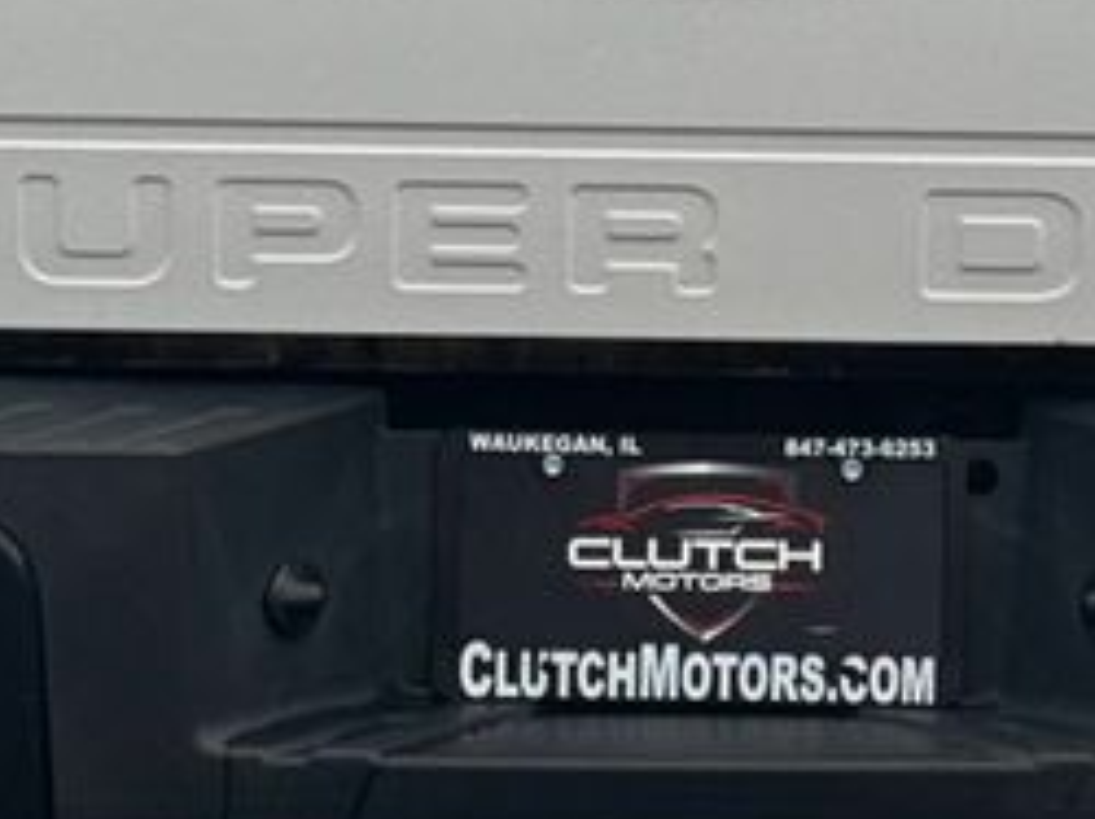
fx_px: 6226
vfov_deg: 7.5
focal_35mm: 197
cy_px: -31
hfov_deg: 10.0
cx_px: 683
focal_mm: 6.76
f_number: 1.78
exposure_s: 1/540
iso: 64
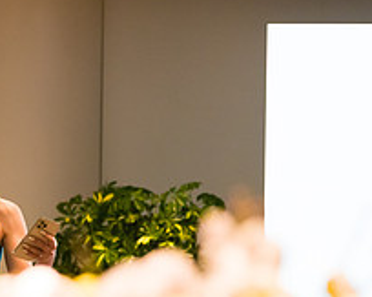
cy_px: 179
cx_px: 243
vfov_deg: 8.3
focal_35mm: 187
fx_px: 2058
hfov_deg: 10.3
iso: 1600
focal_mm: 70
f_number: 3.2
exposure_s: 1/320
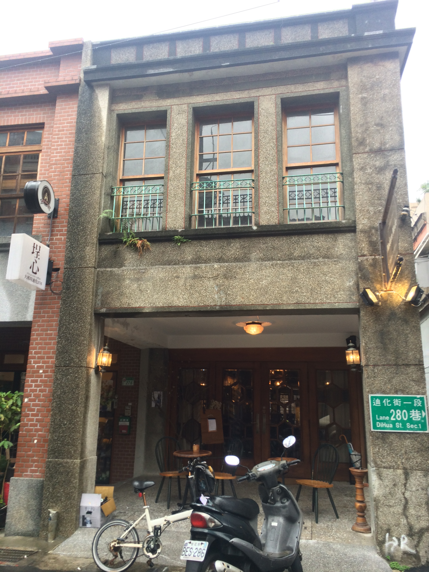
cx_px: 214
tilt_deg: +11.9
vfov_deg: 61.7
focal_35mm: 29
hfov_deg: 48.2
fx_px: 479
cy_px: 286
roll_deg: -0.4
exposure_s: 1/60
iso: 50
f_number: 2.2
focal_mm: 4.15
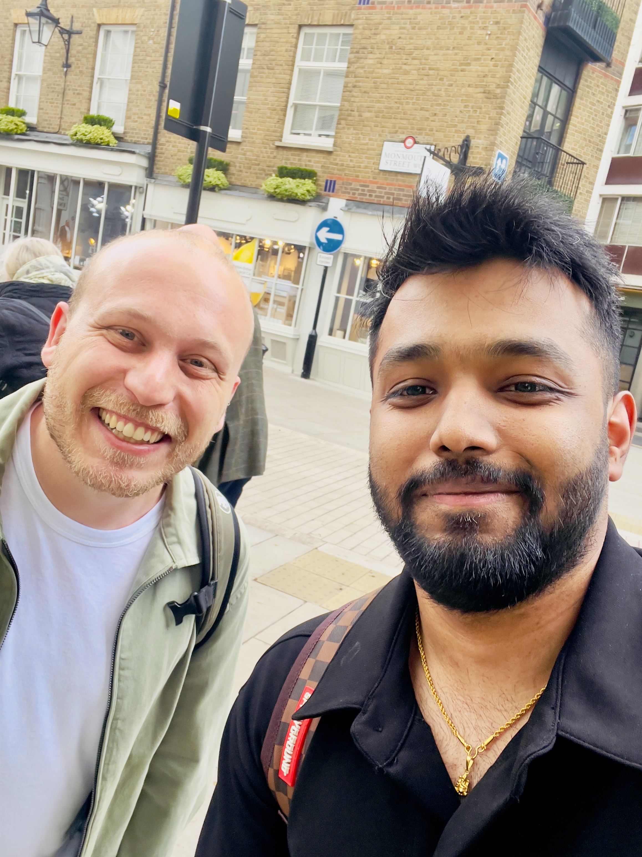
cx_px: 321
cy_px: 428
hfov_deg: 46.8
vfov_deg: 60.0
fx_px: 742
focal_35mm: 30
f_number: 2.2
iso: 100
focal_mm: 2.71
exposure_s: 1/60
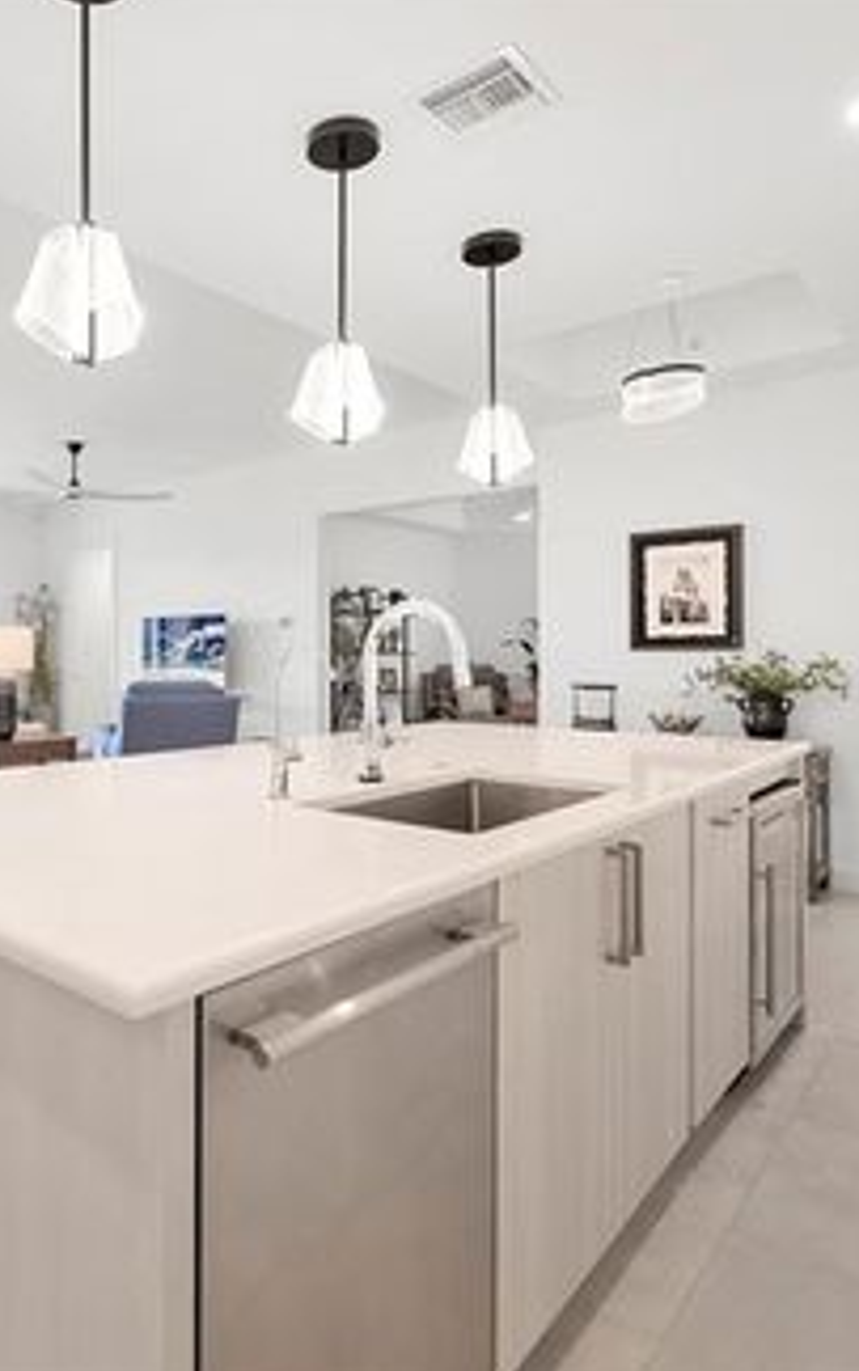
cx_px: 233
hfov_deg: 53.1
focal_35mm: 22
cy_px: 679
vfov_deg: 79.6
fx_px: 823
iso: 180
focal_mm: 14
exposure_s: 1/15
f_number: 4
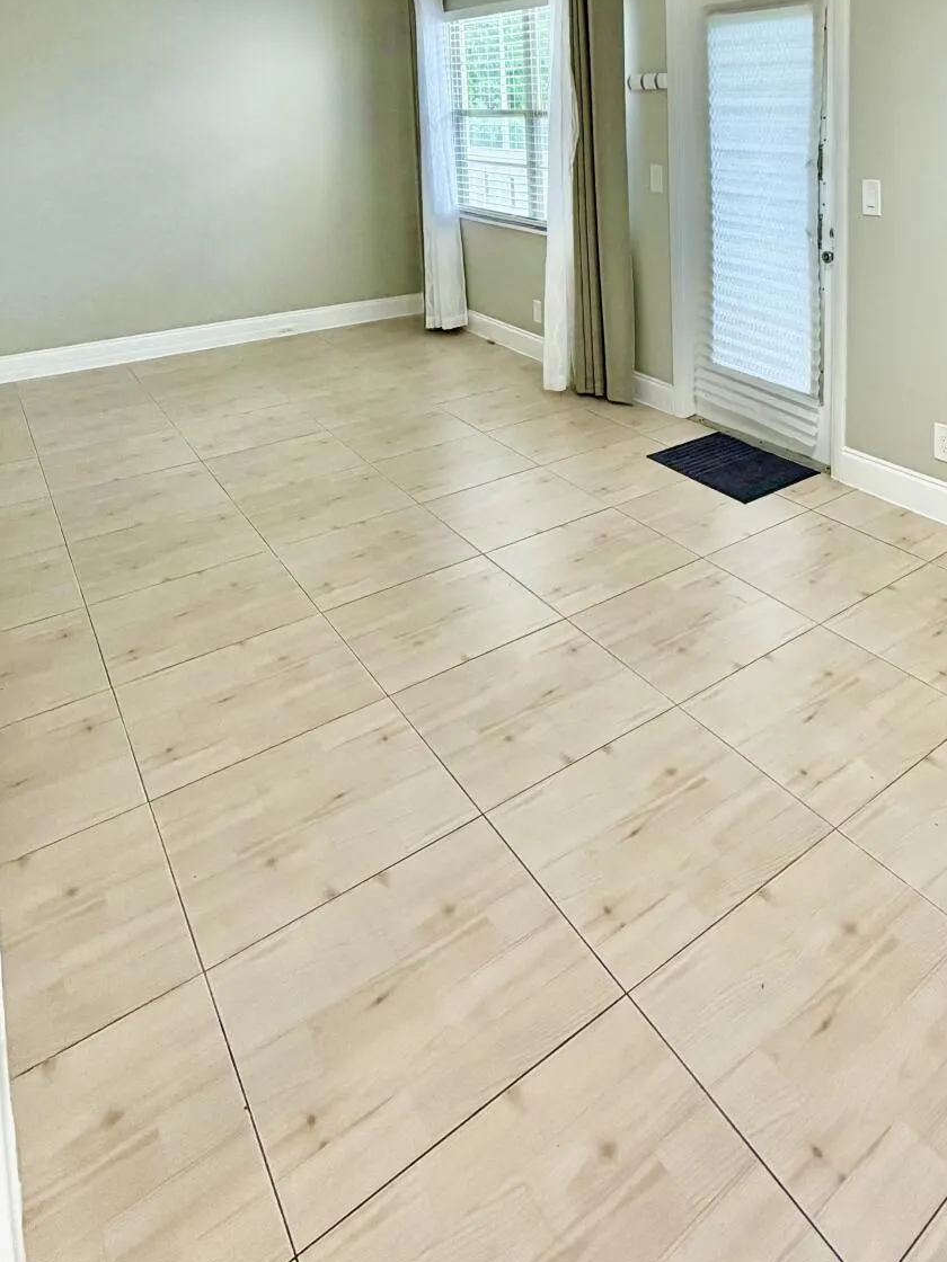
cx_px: 719
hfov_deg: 52.3
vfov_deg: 63.3
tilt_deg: -7.3
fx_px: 912
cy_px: 248
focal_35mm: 25
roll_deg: +1.7
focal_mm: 2.22
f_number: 2.2
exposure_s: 1/120
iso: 200
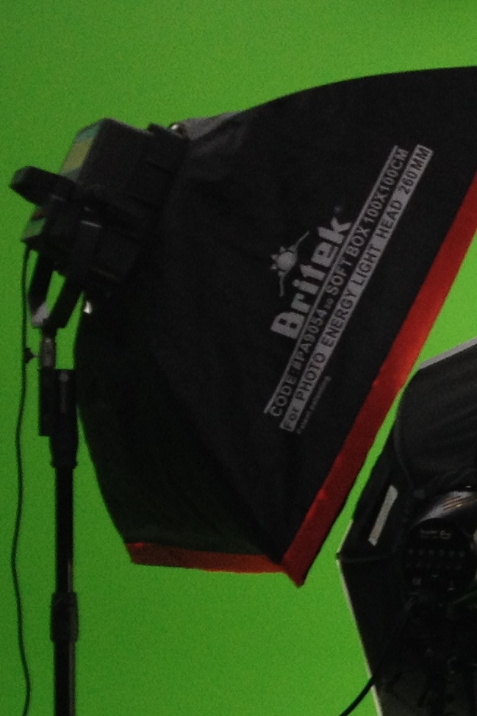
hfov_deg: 10.1
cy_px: 581
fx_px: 2425
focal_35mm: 122
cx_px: 1043
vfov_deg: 16.7
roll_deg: -1.0
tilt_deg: -3.9
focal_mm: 4.28
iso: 80
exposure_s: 1/120
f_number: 2.4
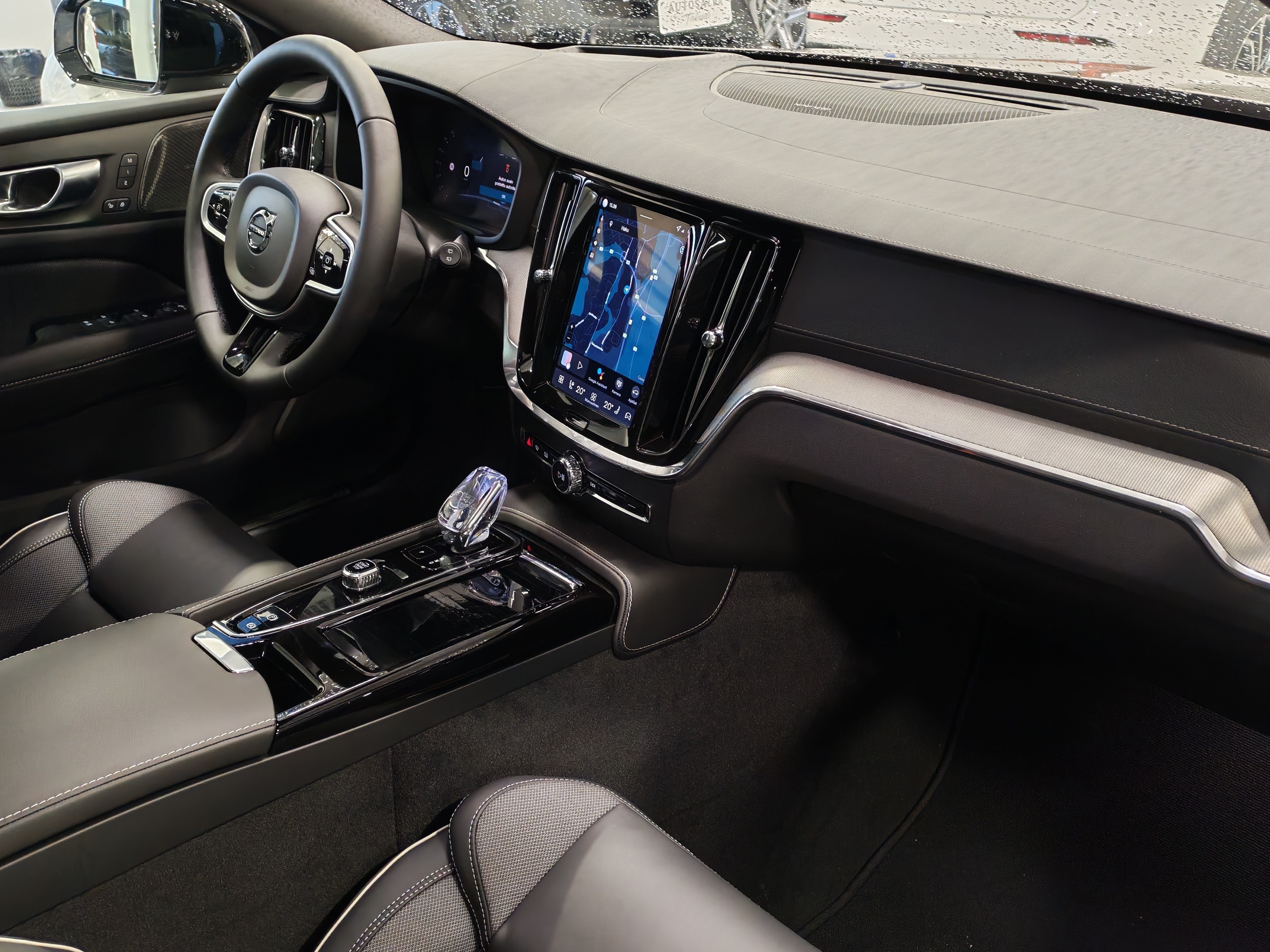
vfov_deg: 40.7
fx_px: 1284
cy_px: 520
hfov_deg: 52.6
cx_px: 636
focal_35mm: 35
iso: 912
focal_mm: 6.12
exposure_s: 1/50
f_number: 1.9
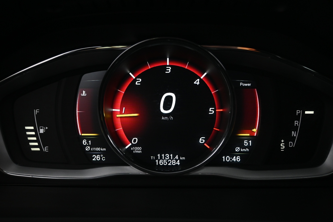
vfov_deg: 36.2
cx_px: 166
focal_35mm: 37
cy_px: 111
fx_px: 340
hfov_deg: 52.2
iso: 1000
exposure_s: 1/40
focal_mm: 24.5
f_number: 4.2
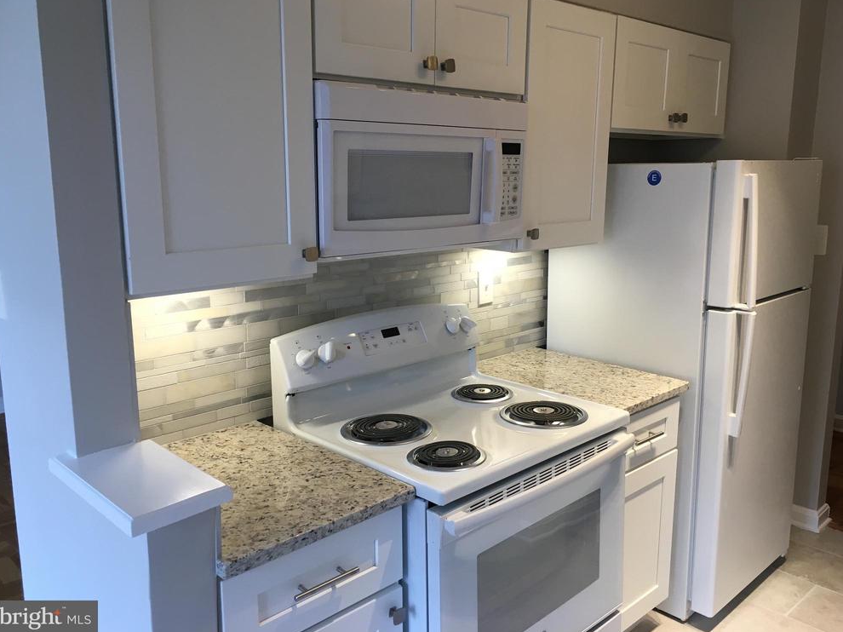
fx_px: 730
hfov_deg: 60.0
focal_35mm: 30
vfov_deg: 46.8
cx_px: 427
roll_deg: +0.8
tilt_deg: -11.6
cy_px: 308
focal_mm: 4.15
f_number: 2.2
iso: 25
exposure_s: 1/30
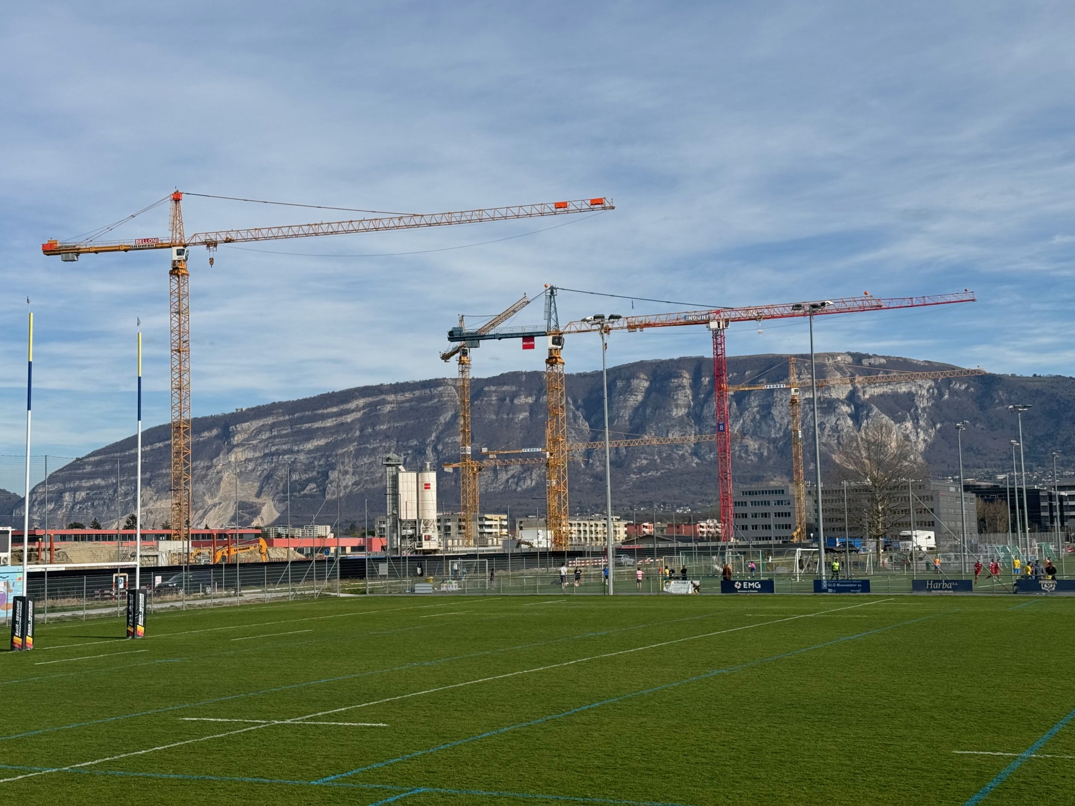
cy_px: 403
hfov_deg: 39.7
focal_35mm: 48
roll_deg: +0.4
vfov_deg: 30.3
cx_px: 538
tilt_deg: +6.6
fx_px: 1491
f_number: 1.78
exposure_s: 1/5848
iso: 64
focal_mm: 6.76
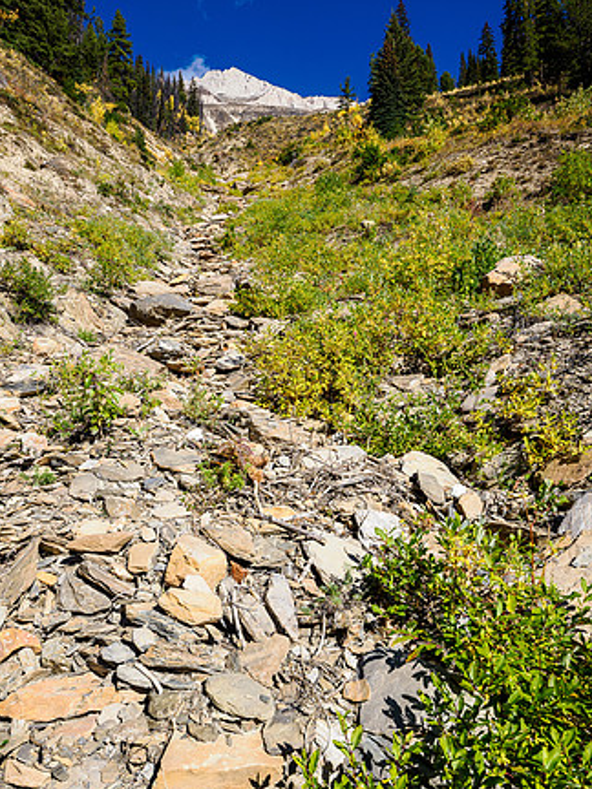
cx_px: 295
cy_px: 393
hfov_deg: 54.9
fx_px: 570
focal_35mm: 25
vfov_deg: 69.4
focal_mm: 12
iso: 200
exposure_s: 1/400
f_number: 8
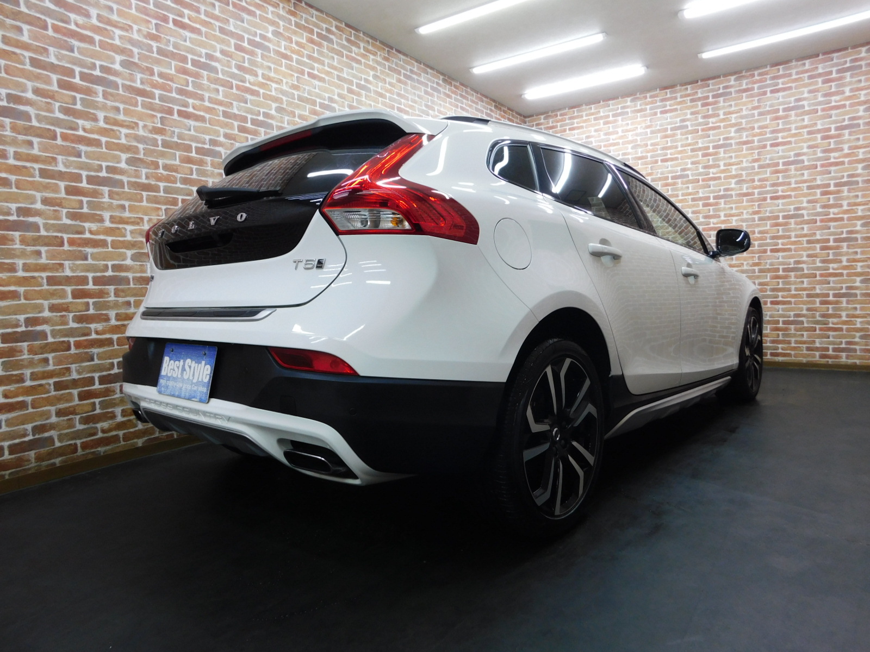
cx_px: 435
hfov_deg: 73.9
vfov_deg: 58.9
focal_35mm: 23
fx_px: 578
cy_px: 326
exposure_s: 1/30
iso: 160
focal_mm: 4
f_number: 3
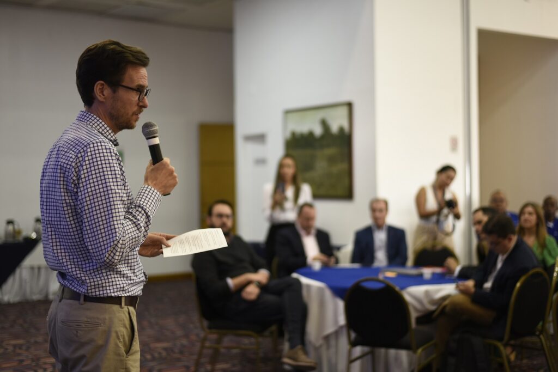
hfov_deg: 39.6
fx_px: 775
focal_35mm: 50
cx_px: 279
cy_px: 186
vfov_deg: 27.0
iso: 640
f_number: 1.8
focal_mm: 50
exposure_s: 1/80
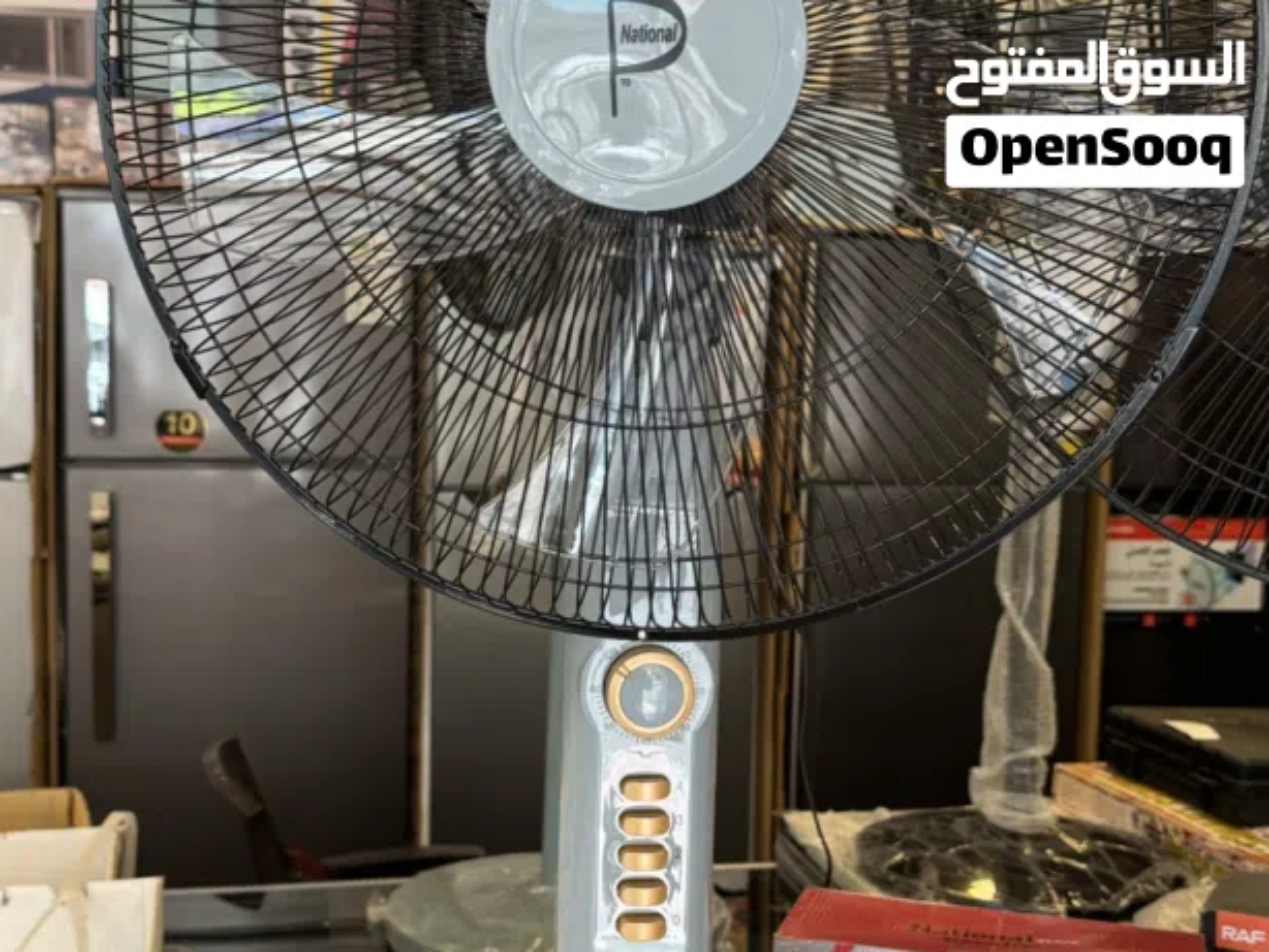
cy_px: 485
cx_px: 634
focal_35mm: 25
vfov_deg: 54.9
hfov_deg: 69.4
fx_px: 917
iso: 200
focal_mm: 6.76
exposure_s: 1/121
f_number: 1.78
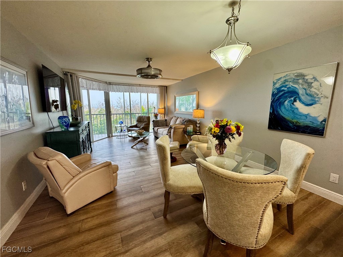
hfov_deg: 102.1
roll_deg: -0.5
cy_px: 128
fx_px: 139
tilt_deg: -9.7
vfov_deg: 85.7
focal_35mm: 14
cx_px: 172
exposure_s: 1/120
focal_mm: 2.22
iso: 160
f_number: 2.2
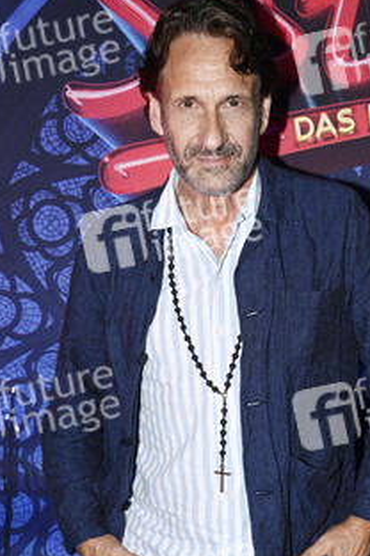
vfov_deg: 23.4
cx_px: 222
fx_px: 1344
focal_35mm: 87
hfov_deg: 15.7
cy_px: 320
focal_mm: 68
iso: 320
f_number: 5.6
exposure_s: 1/250
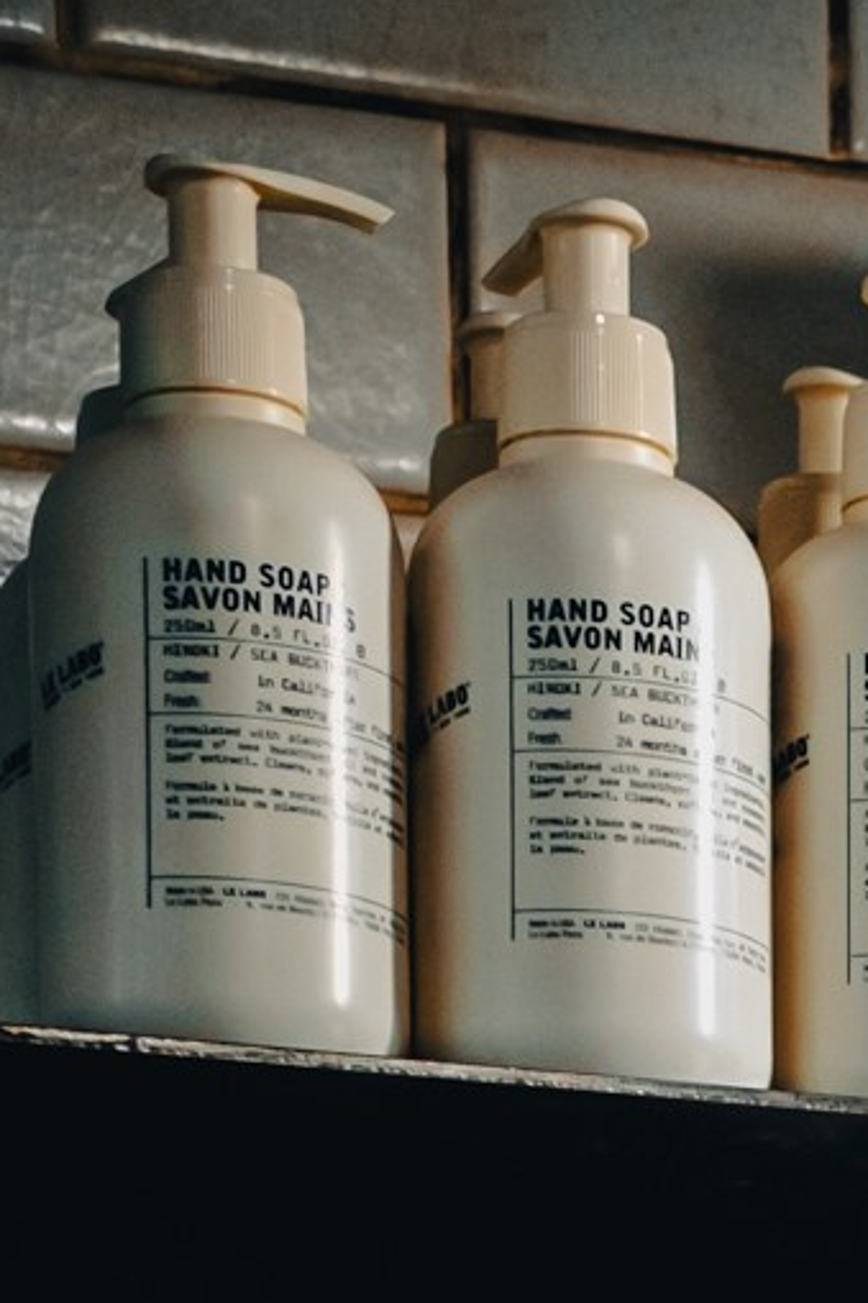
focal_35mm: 176
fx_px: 6369
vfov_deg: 10.5
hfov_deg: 7.4
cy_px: 2836
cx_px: 1868
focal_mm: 23
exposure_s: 1/125
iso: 800
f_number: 2.8
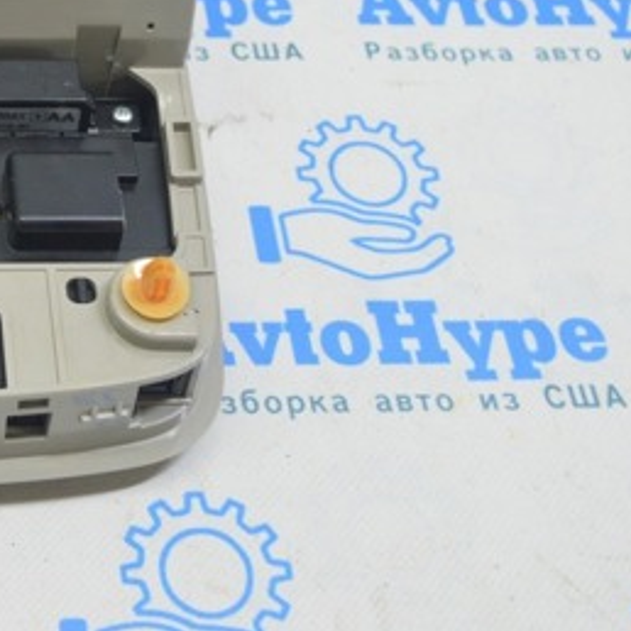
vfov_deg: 21.6
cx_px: -132
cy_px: 114
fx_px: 1630
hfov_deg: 20.5
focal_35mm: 79
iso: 400
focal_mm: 25
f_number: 5.6
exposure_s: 1/20
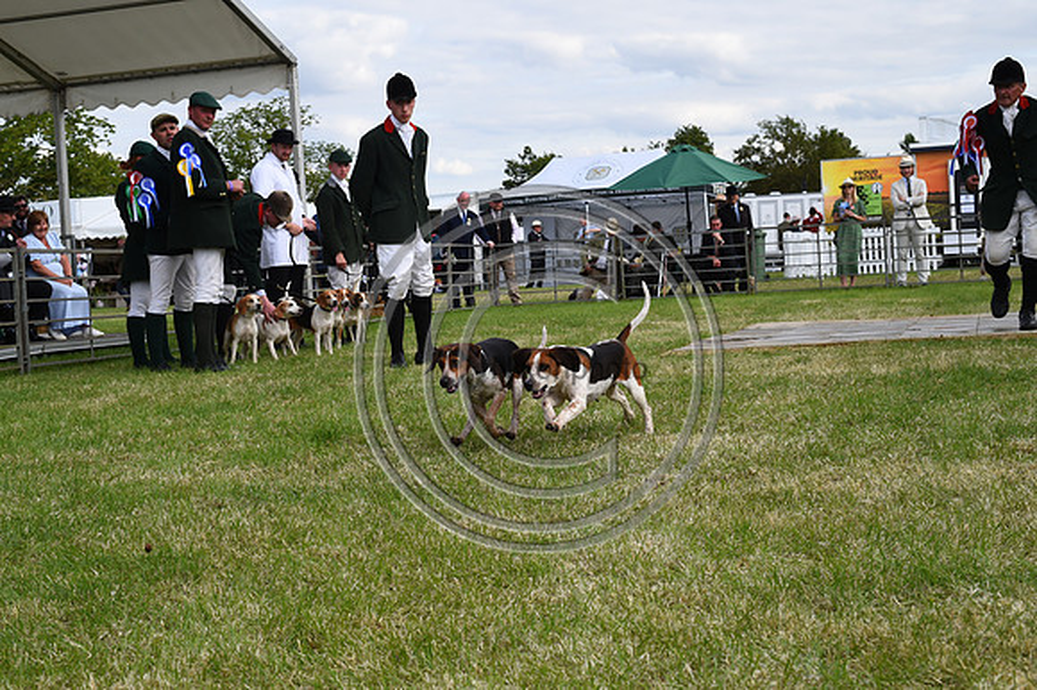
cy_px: 345
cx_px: 518
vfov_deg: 27.0
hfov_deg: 39.6
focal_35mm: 50
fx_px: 1439
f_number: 10
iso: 1000
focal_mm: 50
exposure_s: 1/1250
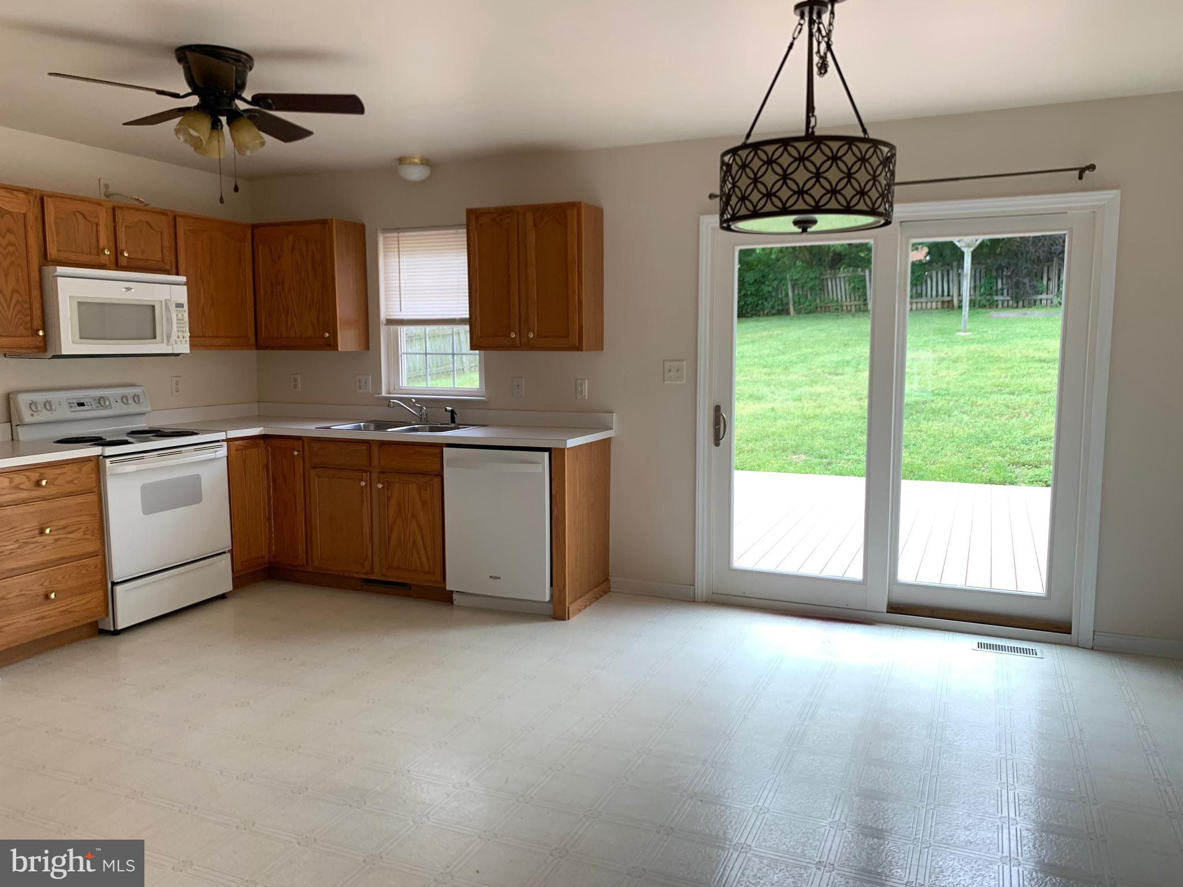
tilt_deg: -7.3
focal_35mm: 26
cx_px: 592
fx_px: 889
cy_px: 444
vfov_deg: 53.1
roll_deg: +0.1
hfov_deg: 67.3
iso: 100
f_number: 1.8
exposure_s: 1/114
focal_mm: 4.25
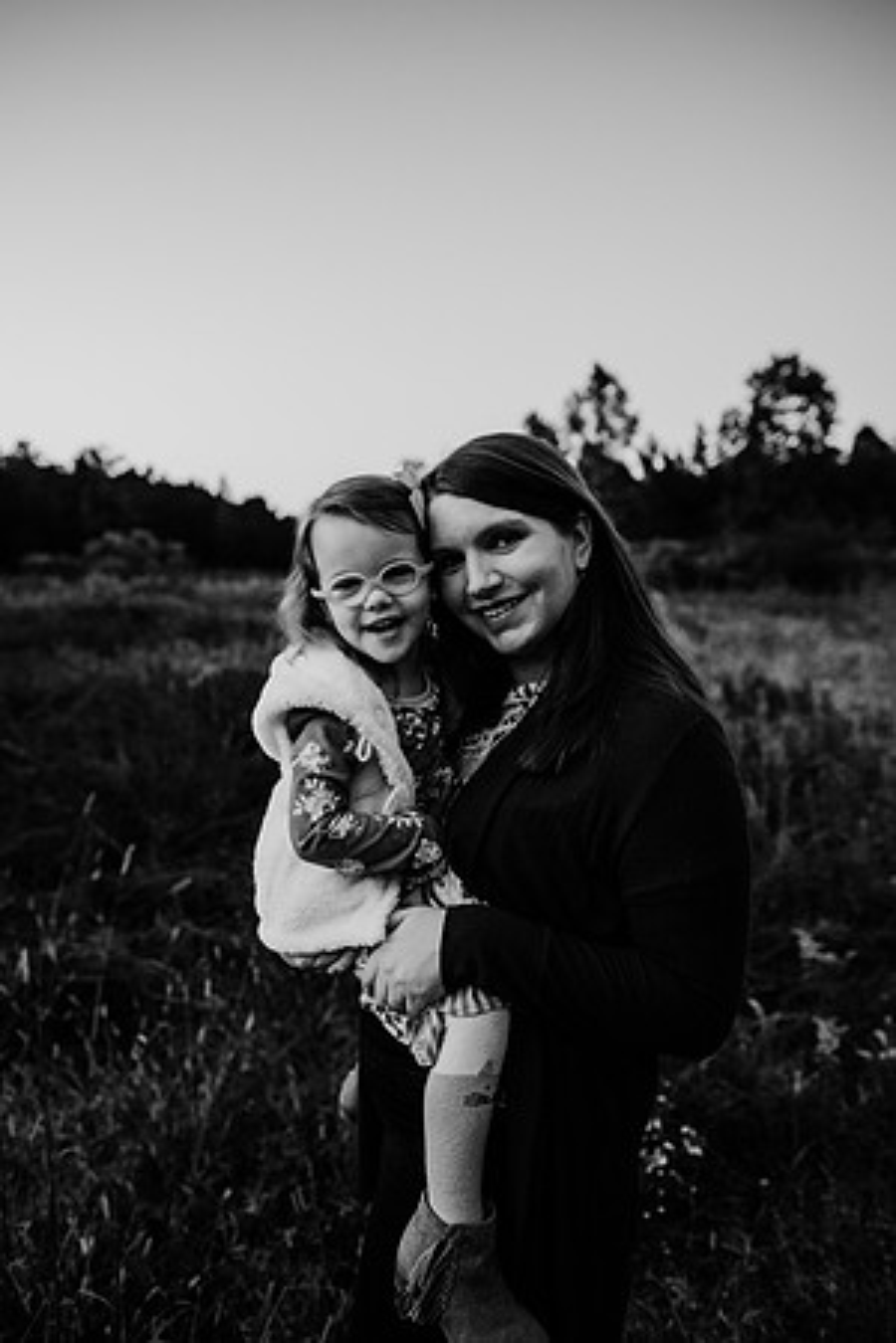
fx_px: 896
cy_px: 672
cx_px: 448
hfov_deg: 53.1
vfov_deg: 73.7
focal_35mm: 24
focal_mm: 24
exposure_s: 1/250
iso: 800
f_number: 2.8
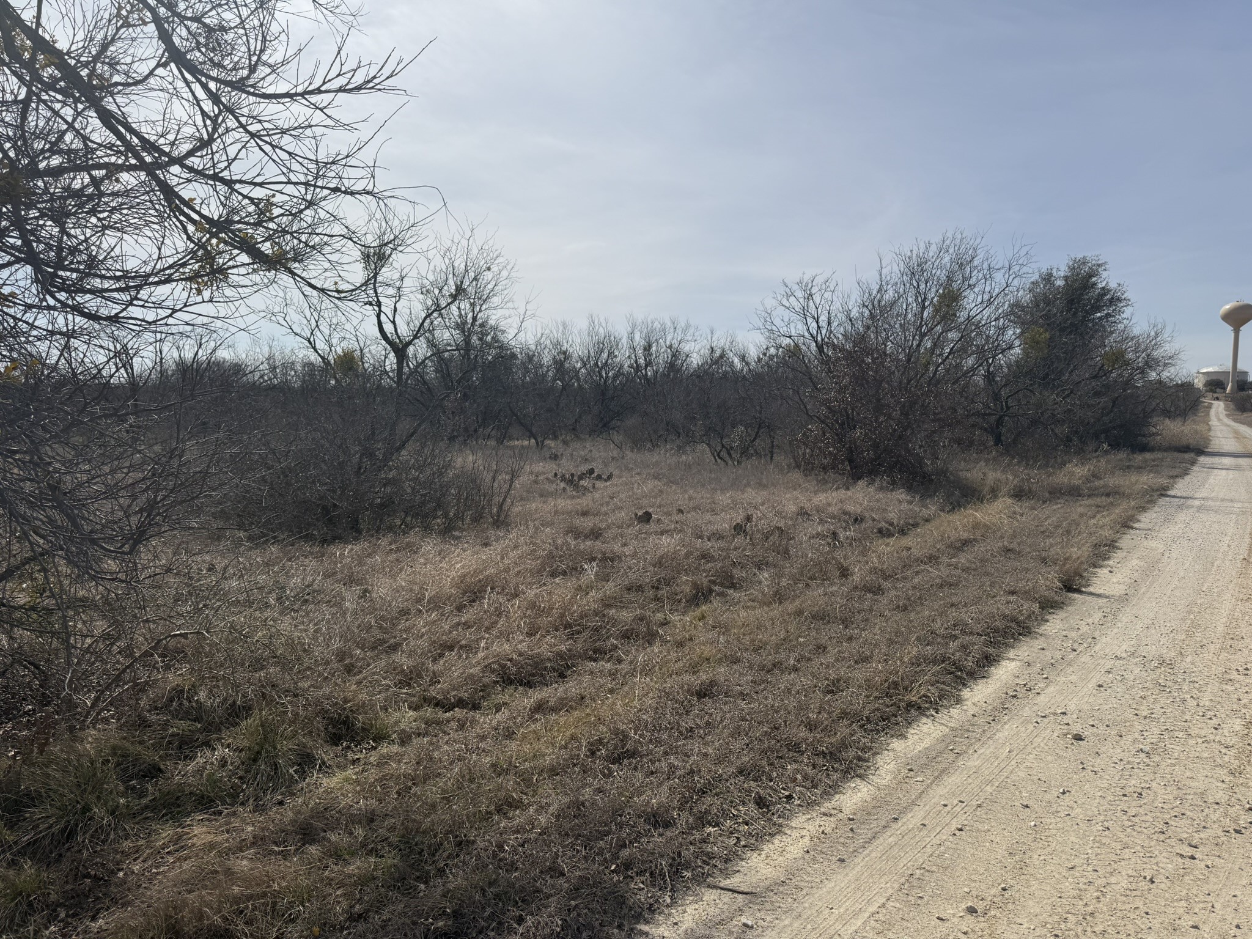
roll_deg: -0.8
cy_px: 470
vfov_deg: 56.8
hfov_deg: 71.6
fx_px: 868
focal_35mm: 24
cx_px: 626
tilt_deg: -4.4
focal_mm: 6.76
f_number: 1.78
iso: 80
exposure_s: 1/10309
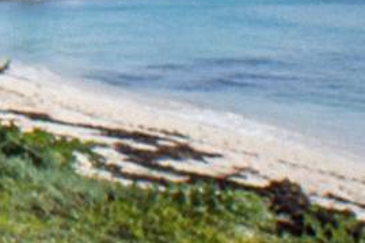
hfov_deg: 7.8
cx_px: -107
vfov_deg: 5.3
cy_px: 110
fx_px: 2634
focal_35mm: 260
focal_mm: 70
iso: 400
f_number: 4.5
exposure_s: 1/1600
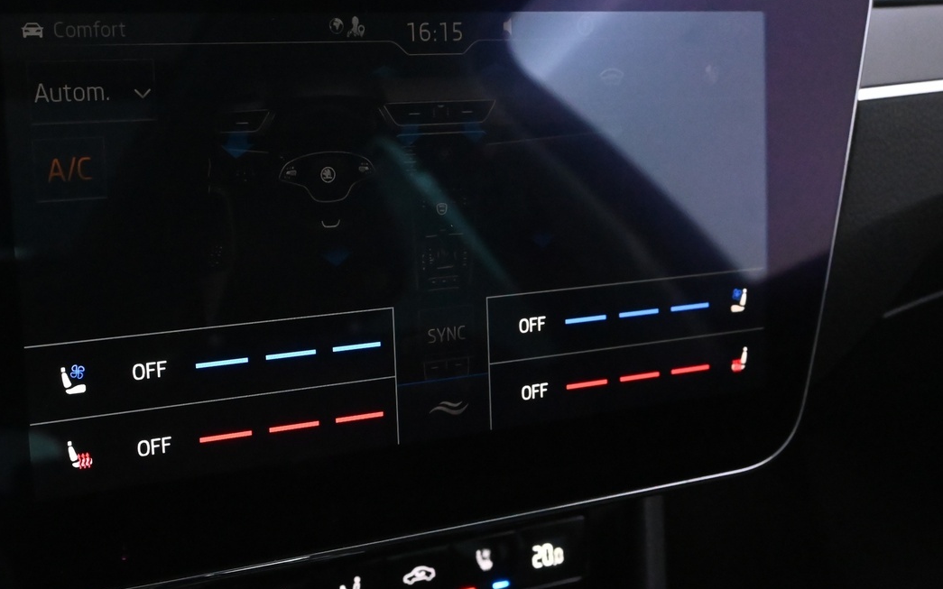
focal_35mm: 50
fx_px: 1280
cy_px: 293
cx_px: 318
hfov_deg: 40.0
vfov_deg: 25.9
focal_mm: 21
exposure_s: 1/40
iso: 6400
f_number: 5.6
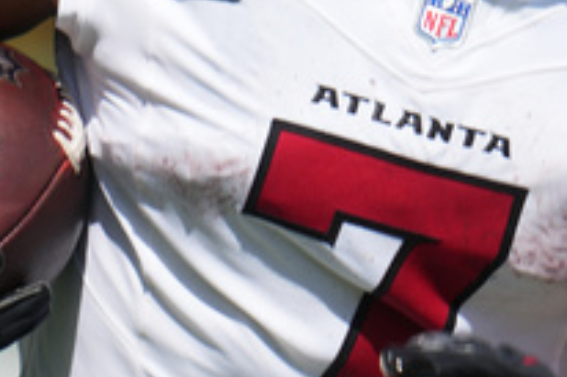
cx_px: 267
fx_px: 31301
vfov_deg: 0.7
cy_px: 173
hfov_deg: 1.0
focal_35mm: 1989
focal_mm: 400
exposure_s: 1/2000
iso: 100
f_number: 3.2
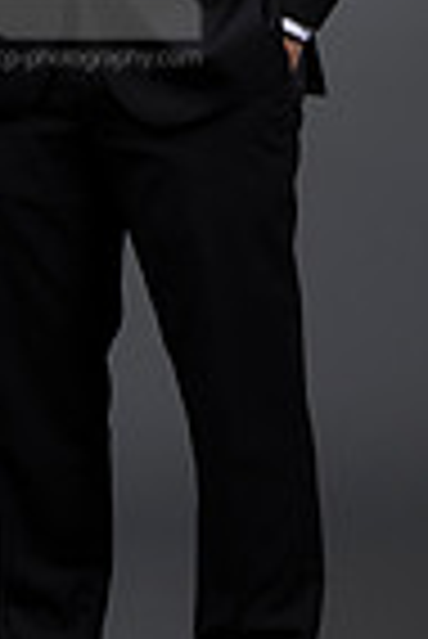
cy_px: -54
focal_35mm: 253
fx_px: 4501
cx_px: 95
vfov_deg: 8.1
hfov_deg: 5.4
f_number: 5.6
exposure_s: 1/250
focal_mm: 80
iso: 160
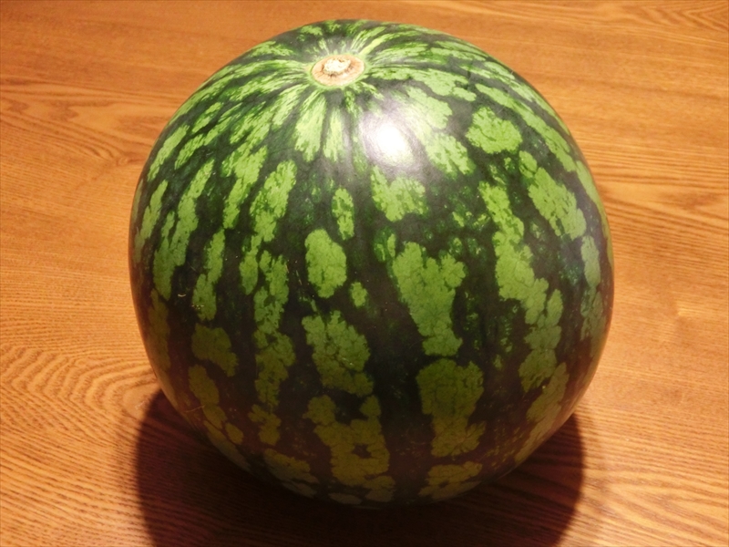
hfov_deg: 40.4
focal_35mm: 47
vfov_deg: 30.9
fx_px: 990
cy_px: 274
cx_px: 364
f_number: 4.2
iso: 800
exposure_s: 1/8
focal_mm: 8.29
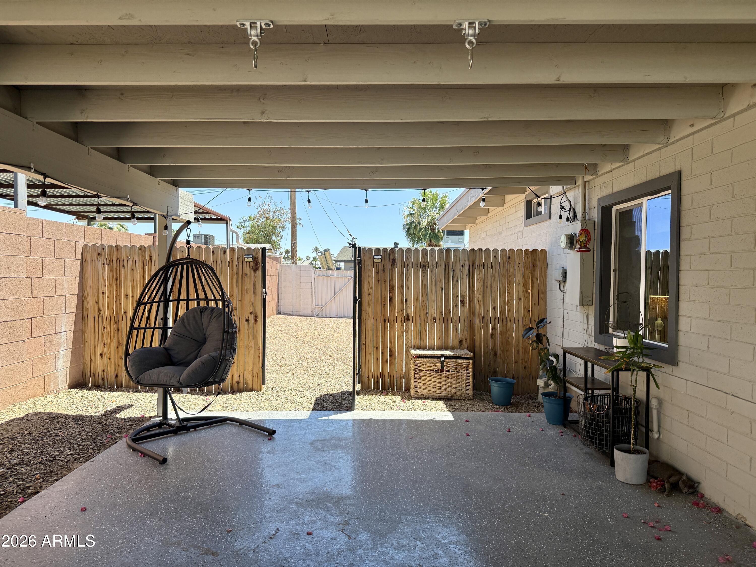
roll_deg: -0.5
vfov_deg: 56.8
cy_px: 284
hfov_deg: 71.6
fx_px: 524
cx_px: 378
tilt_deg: -1.3
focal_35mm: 24
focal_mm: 6.76
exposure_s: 1/1689
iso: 100
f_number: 1.78
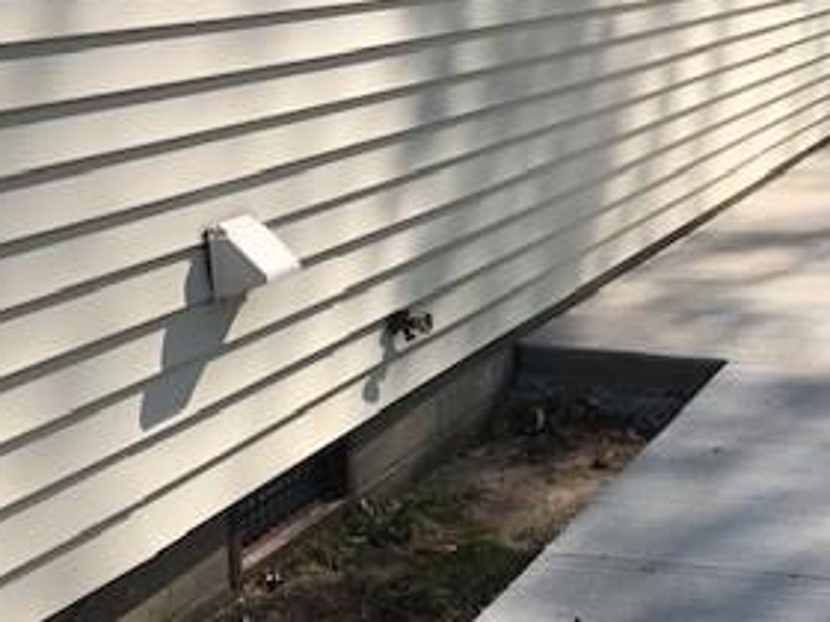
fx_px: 1535
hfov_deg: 27.5
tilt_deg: -8.8
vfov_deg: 22.8
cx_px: 931
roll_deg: +0.4
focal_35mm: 64
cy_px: 172
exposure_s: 1/2660
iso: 20
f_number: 1.8
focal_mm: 3.99
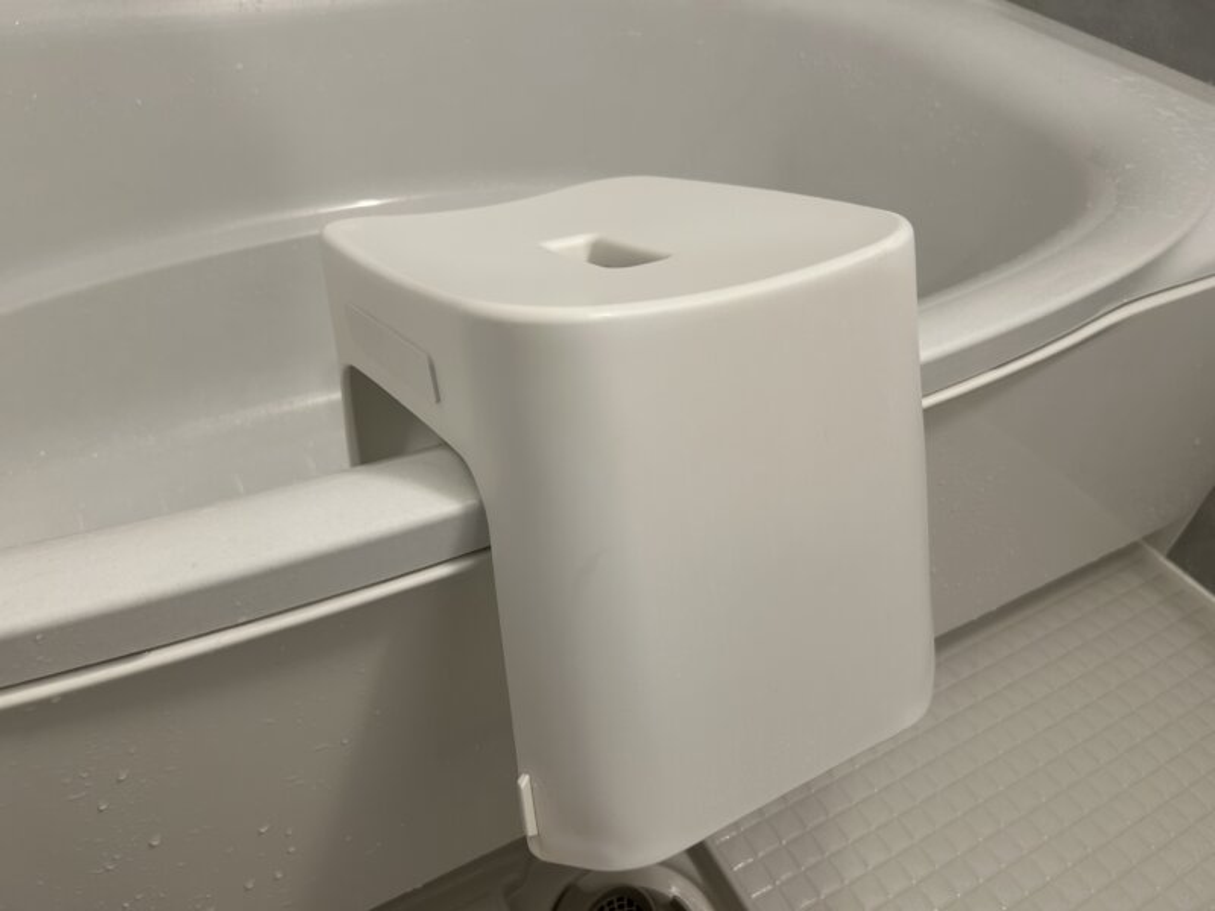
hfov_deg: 67.3
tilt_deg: -42.0
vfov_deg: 53.1
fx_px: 913
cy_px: 456
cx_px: 608
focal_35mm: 26
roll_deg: -5.2
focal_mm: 5.7
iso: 80
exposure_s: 1/50
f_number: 1.5
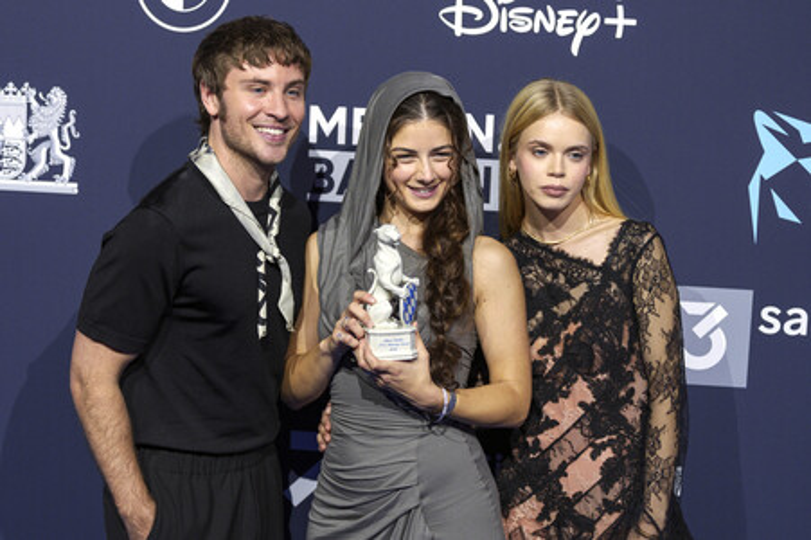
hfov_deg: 28.1
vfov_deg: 18.9
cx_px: 406
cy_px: 270
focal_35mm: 72
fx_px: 1621
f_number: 2.8
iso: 800
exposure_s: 1/640
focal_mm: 72
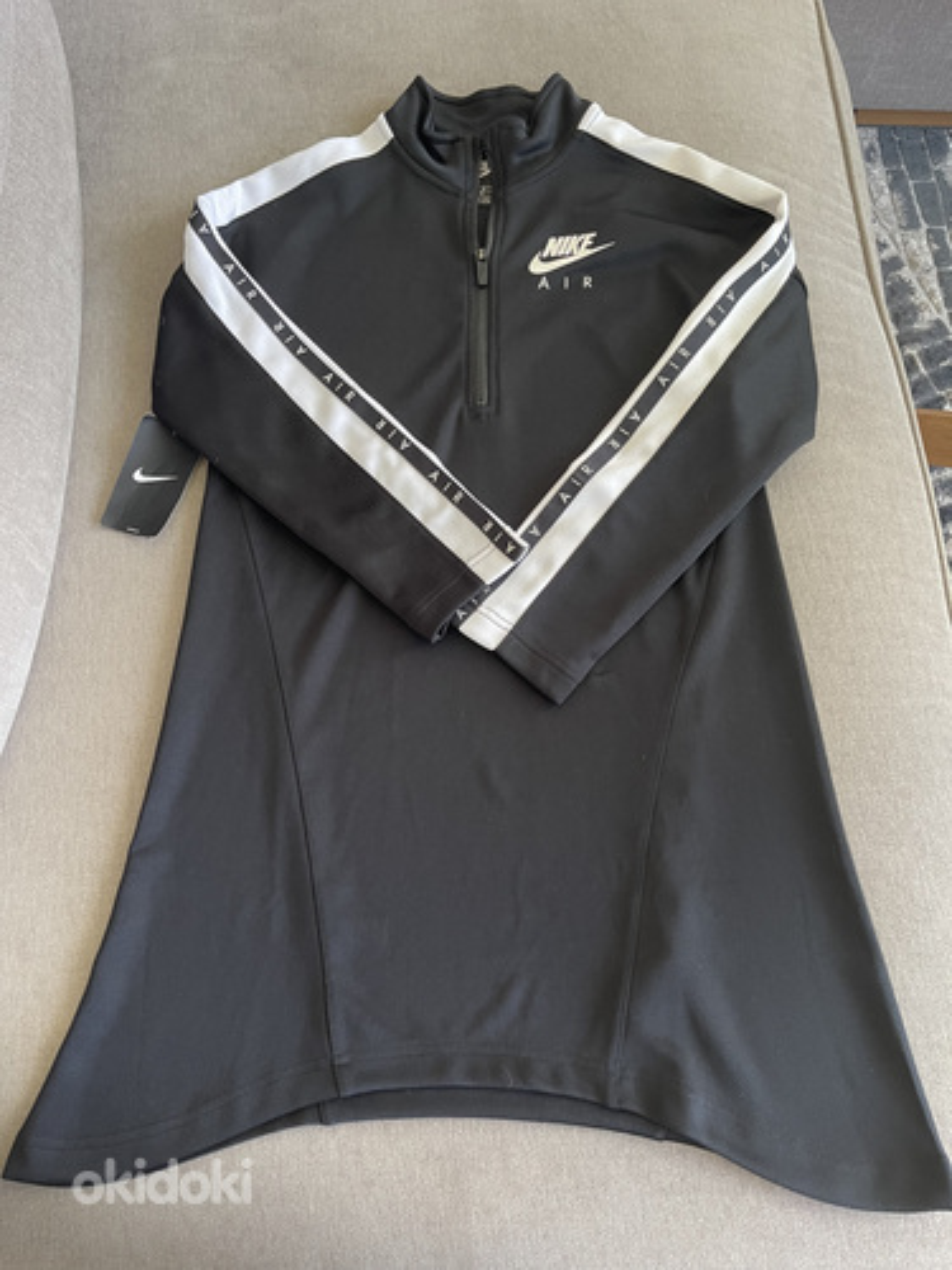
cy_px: 635
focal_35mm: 25
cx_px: 476
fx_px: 917
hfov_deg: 54.9
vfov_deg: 69.4
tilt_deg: -73.4
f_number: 1.6
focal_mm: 5.1
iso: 320
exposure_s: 1/60
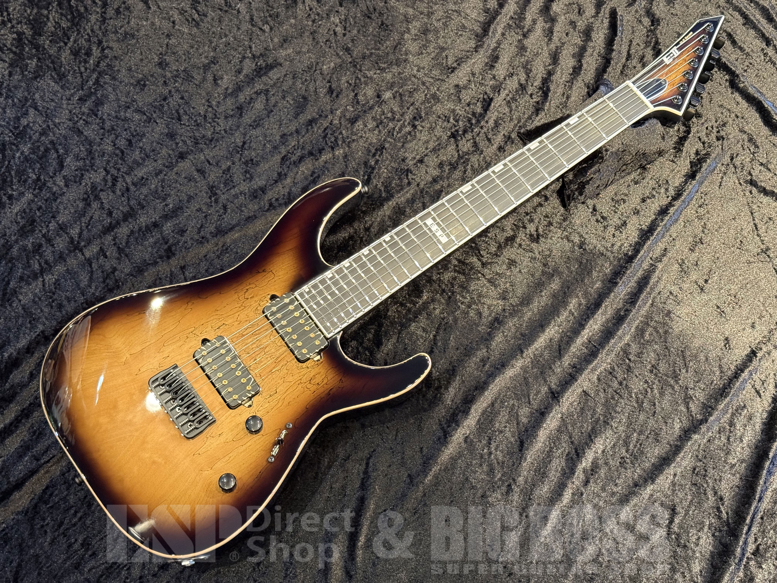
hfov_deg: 39.7
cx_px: 388
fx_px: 1077
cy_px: 292
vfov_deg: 30.3
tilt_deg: -67.1
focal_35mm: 48
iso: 400
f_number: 1.78
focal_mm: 6.76
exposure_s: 1/30
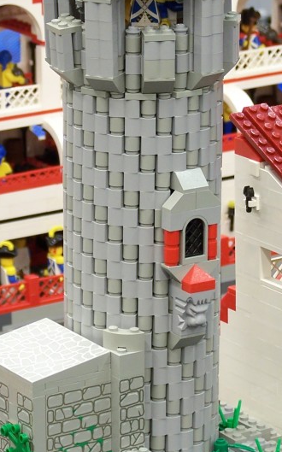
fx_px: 2376
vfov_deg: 10.9
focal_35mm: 193
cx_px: 118
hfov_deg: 6.8
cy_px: 196
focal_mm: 15.6
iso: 80
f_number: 3.2
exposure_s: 1/2
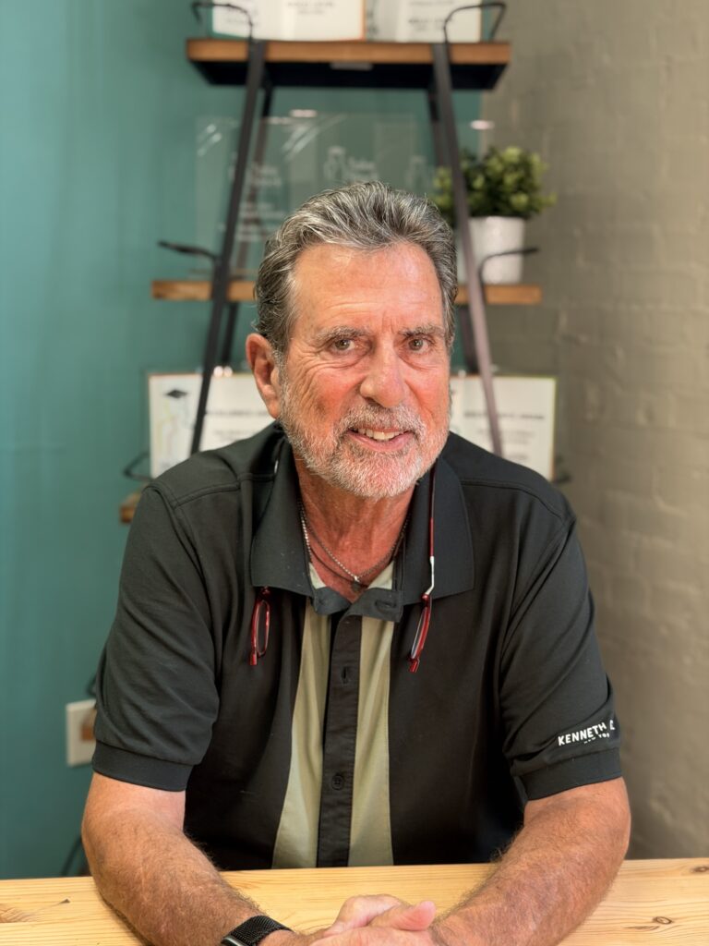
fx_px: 1311
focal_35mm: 48
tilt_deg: -9.2
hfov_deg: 30.3
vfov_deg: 39.7
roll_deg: -0.6
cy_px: 473
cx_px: 354
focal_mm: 6.76
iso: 64
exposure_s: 1/60
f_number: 1.78
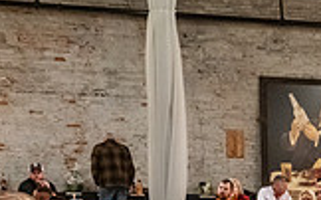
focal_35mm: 115
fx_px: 1005
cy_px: 308
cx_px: 535
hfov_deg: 16.0
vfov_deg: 10.9
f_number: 6.3
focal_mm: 31.5
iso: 6400
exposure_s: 1/40
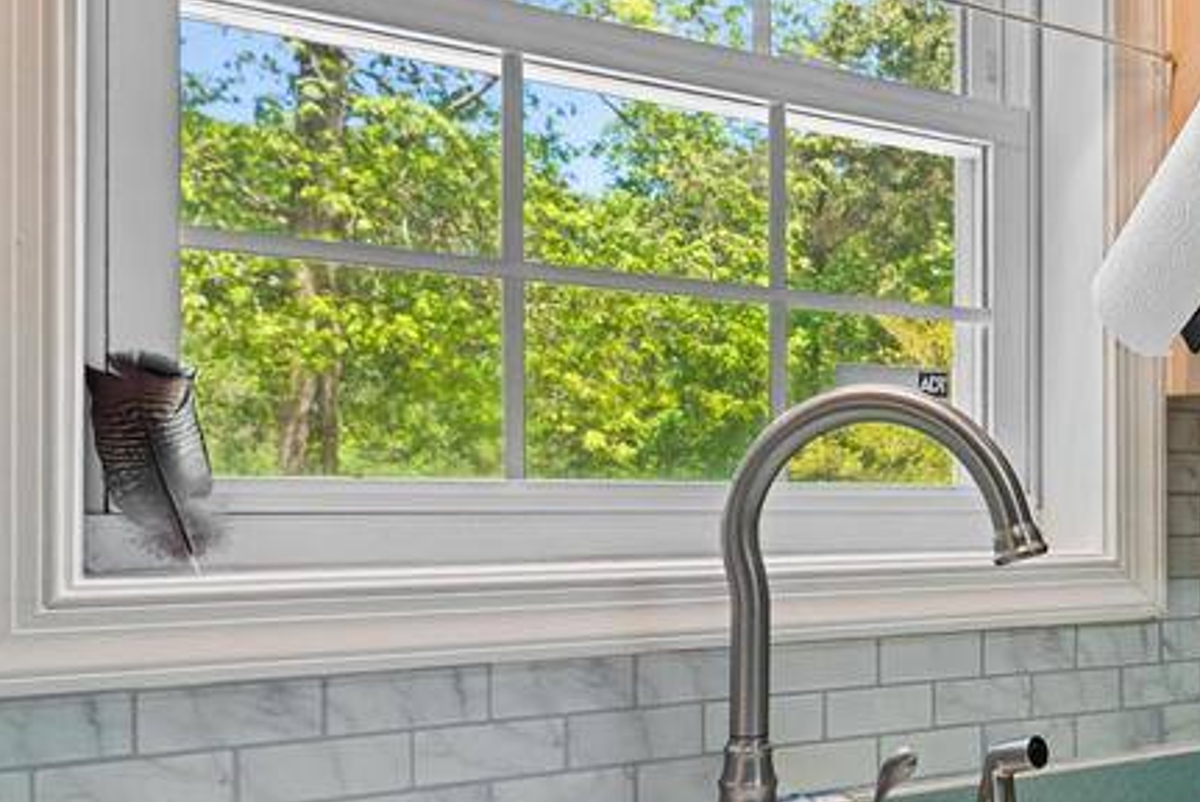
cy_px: 529
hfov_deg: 44.5
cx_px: 1147
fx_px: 1267
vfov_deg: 34.8
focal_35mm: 38
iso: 400
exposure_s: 1/20
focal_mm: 16
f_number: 6.7
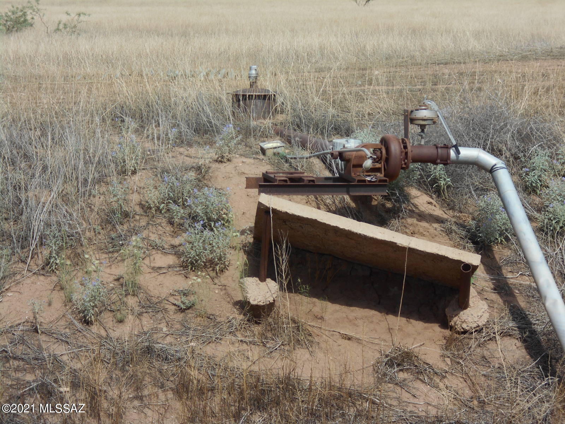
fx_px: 2122
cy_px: 212
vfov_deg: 11.4
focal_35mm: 130
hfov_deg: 15.2
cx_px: 282
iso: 80
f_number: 6.5
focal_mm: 23
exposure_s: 1/320
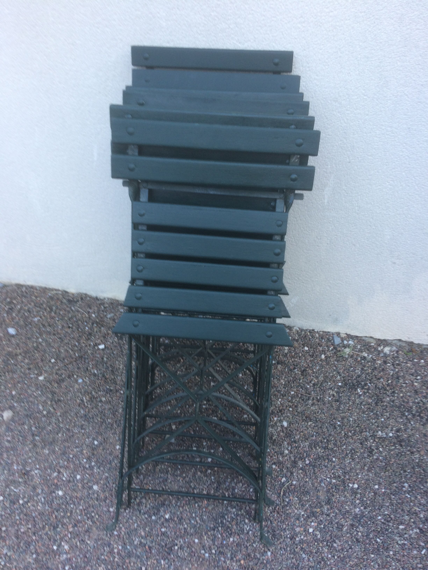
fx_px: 478
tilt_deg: -35.9
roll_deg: +2.7
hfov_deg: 48.2
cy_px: 285
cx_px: 214
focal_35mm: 29
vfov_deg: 61.7
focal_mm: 4.15
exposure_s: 1/109
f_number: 2.2
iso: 32
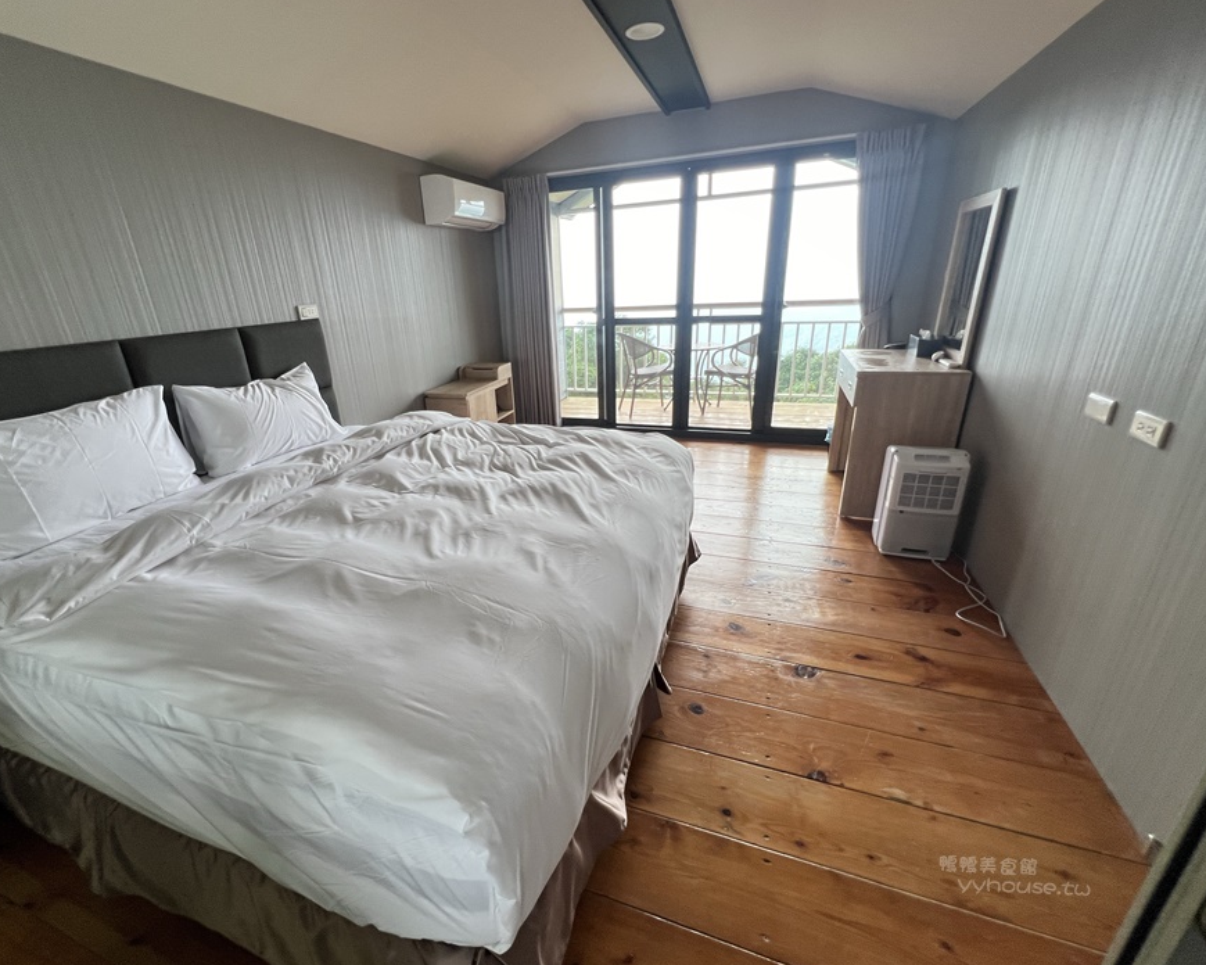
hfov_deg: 100.5
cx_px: 557
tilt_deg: -20.8
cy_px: 484
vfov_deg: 88.0
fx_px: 500
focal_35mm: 14
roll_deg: +2.7
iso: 100
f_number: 1.8
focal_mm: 1.57
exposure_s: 1/99
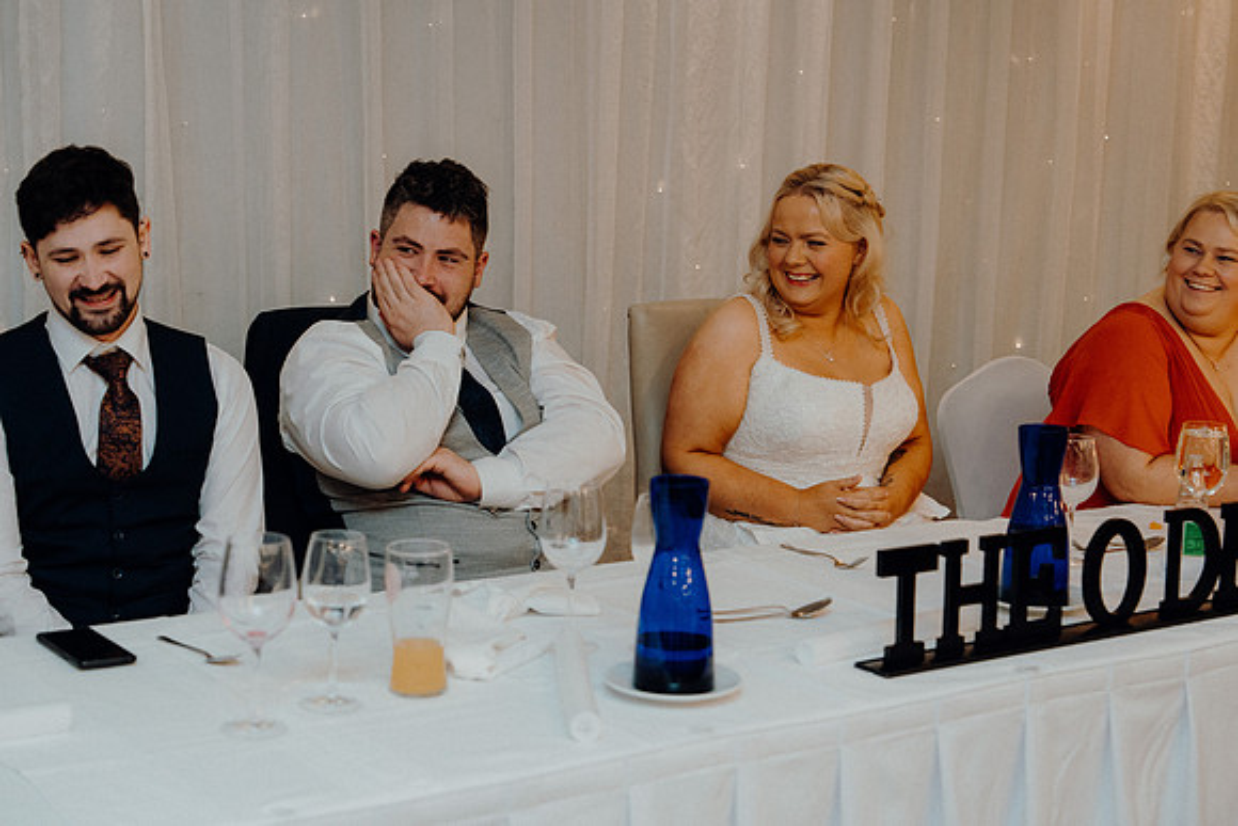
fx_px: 1995
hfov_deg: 34.5
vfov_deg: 23.4
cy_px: 413
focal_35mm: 58
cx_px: 619
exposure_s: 1/160
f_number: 3.5
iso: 2500
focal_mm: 58
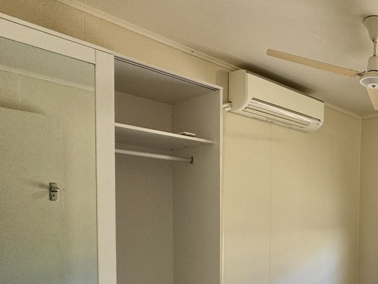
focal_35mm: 30
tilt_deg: -1.3
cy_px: 227
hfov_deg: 47.7
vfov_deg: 44.5
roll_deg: -1.8
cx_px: 392
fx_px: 328
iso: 80
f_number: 2.2
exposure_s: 1/99
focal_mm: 2.22
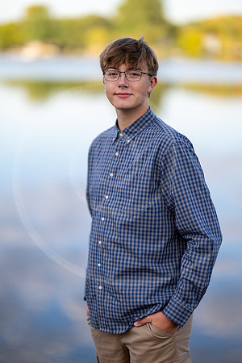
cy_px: 182
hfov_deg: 16.1
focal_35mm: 85
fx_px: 857
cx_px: 121
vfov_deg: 23.9
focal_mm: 85
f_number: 1.2
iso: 100
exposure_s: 1/1600
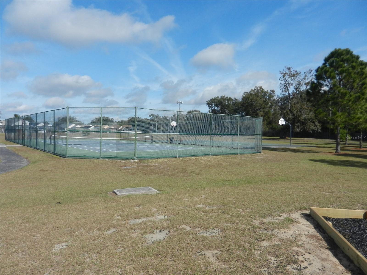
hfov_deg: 69.4
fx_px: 265
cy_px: 138
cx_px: 184
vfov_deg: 54.9
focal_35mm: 25
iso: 160
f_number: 7
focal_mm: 4.5
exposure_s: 1/640
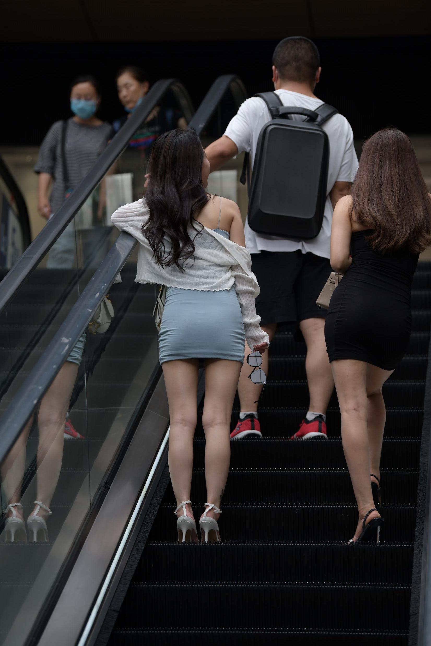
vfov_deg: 15.2
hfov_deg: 10.2
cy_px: 323
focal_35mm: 135
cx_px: 216
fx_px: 2424
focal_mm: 135
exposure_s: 1/500
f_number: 3.5
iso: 500
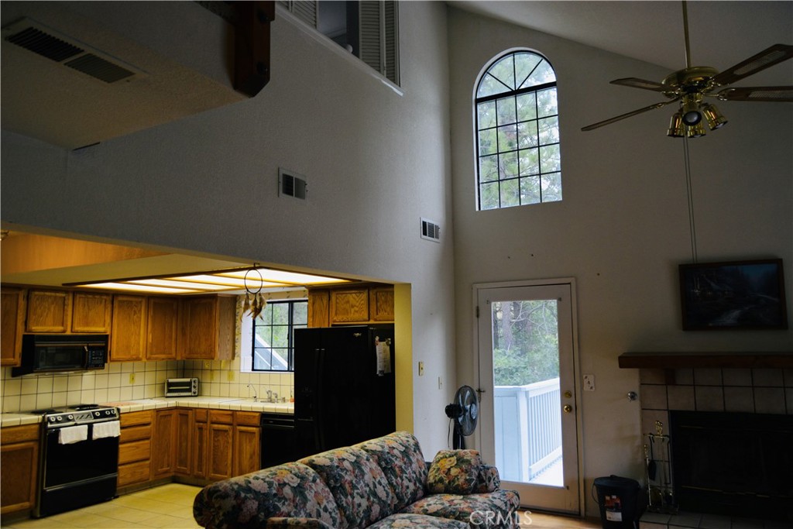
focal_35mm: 27
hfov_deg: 67.4
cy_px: 264
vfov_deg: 47.9
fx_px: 595
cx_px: 396
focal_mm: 18
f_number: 4
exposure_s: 1/60
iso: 400
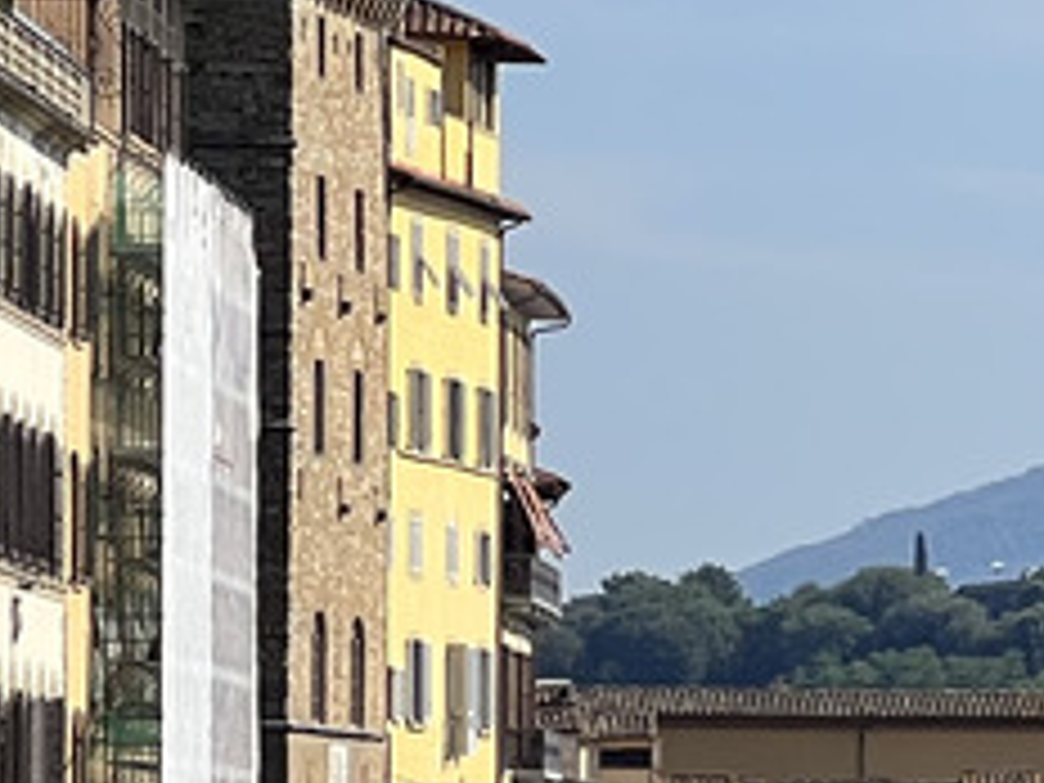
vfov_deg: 3.7
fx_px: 12003
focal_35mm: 398
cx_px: 2142
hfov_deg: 4.9
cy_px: 819
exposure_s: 1/1054
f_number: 2.8
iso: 32
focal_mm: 9
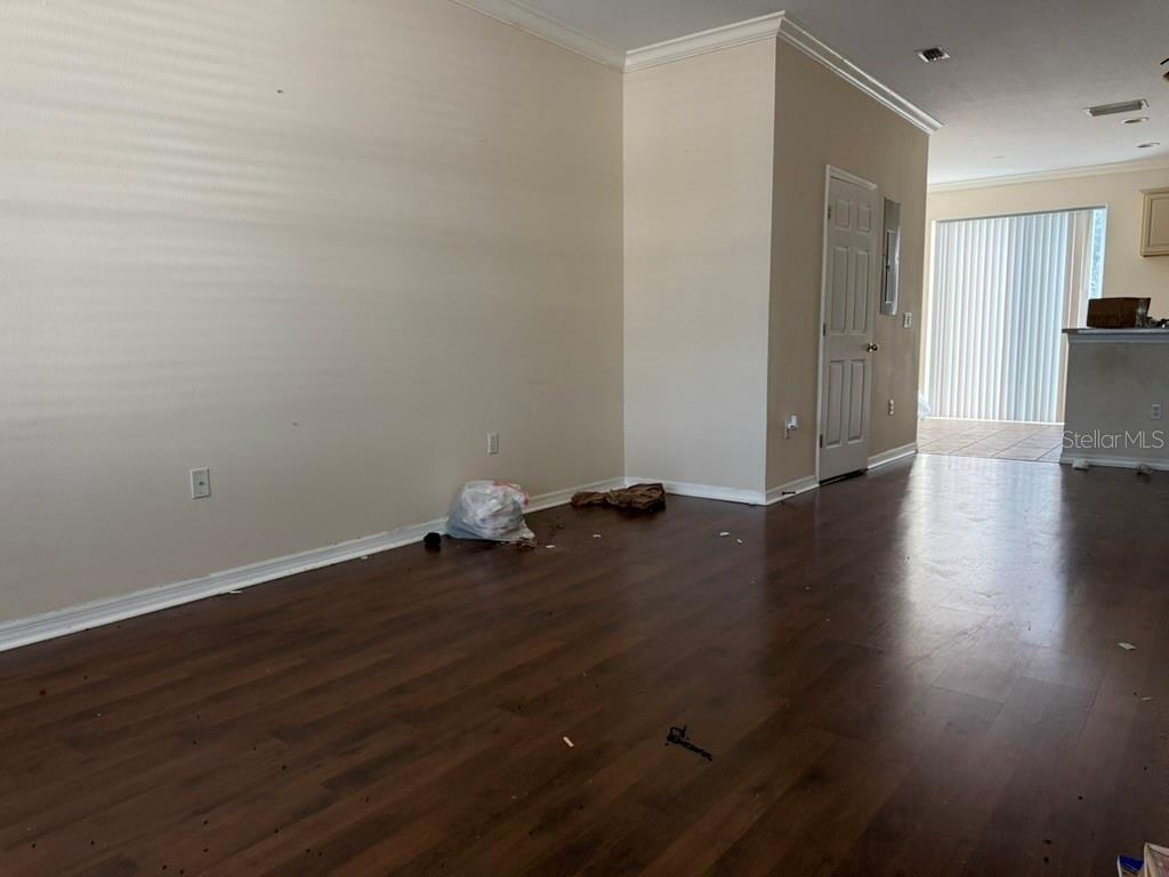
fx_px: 810
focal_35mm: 24
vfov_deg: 56.8
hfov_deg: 71.6
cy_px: 438
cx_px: 584
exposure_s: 1/60
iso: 200
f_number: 1.78
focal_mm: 6.76
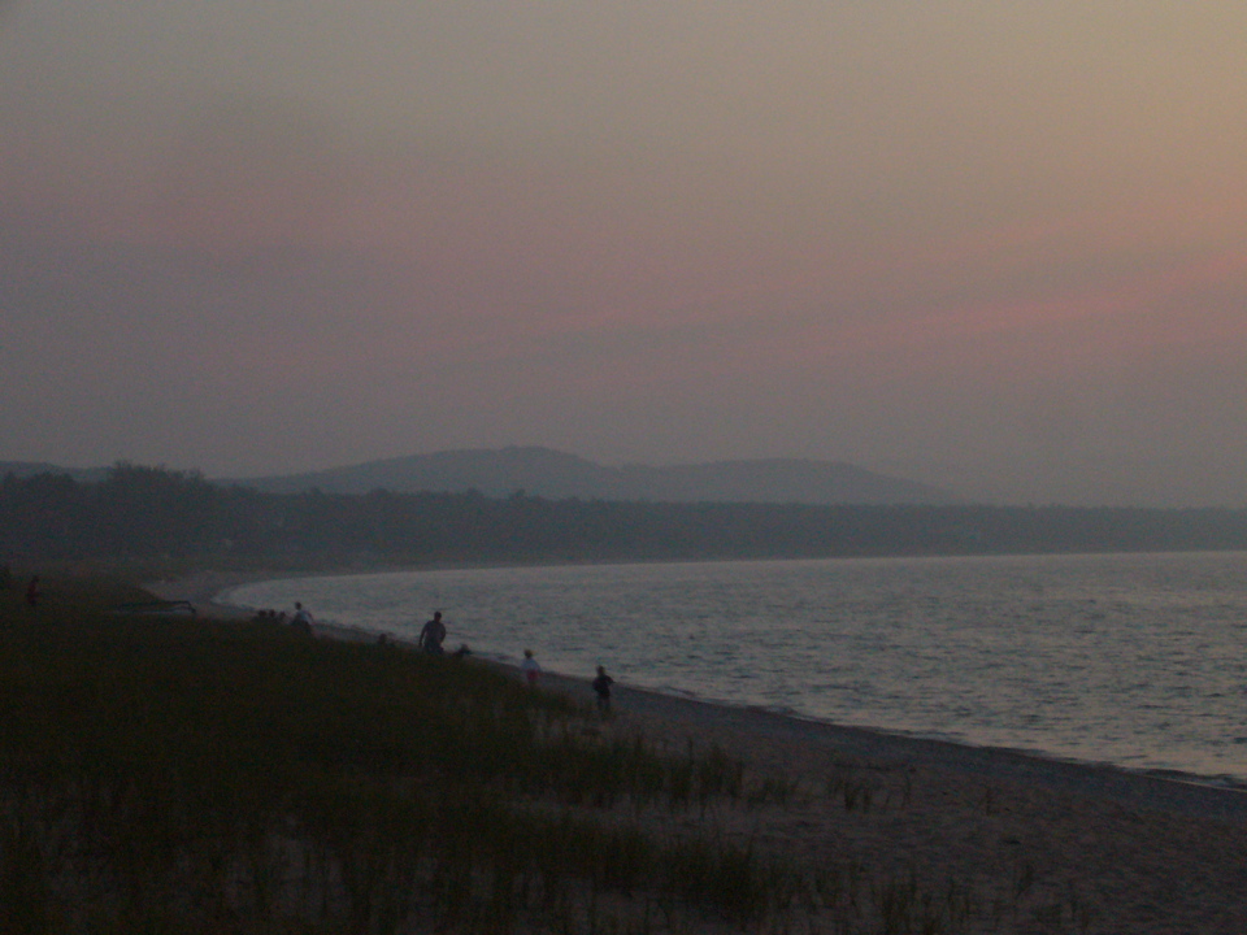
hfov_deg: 18.7
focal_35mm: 105
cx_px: 624
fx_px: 3782
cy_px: 468
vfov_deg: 14.1
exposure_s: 1/8
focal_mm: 17.4
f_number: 5
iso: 200
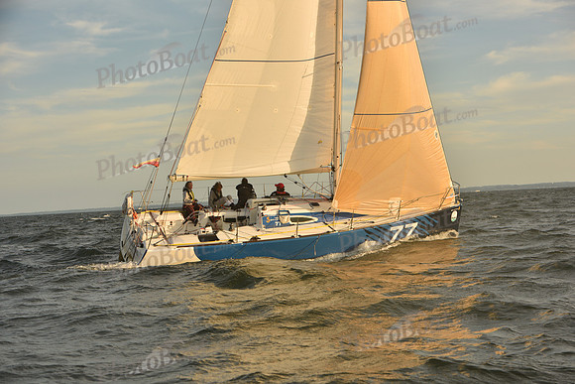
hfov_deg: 26.0
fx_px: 1246
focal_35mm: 78
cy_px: 192
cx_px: 288
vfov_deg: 17.5
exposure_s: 1/640
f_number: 5.6
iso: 250
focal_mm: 78
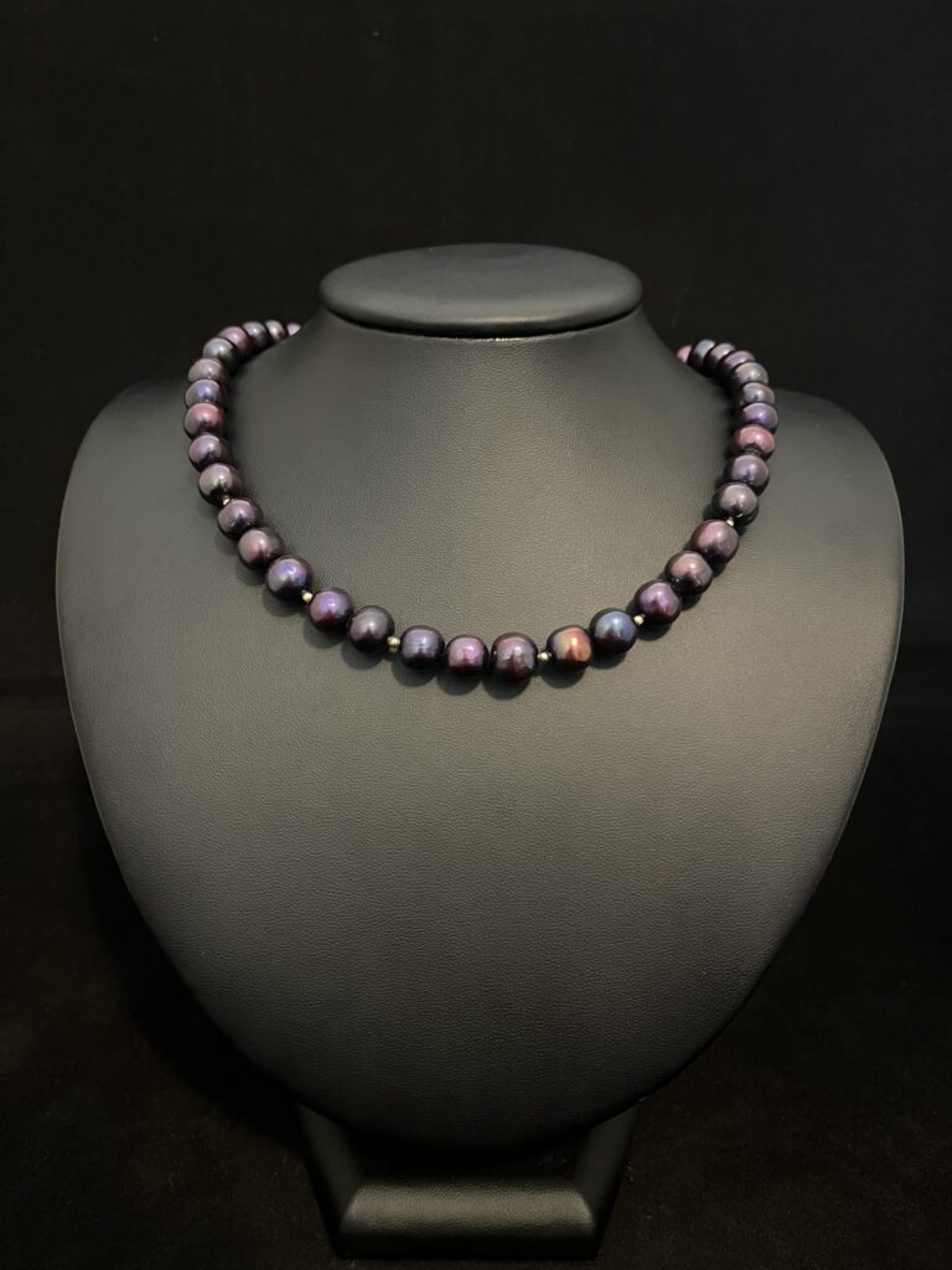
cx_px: 476
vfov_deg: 67.3
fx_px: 953
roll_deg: +0.5
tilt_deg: -15.5
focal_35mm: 26
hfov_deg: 53.1
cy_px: 635
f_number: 1.6
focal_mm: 5.1
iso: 1000
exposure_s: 1/24
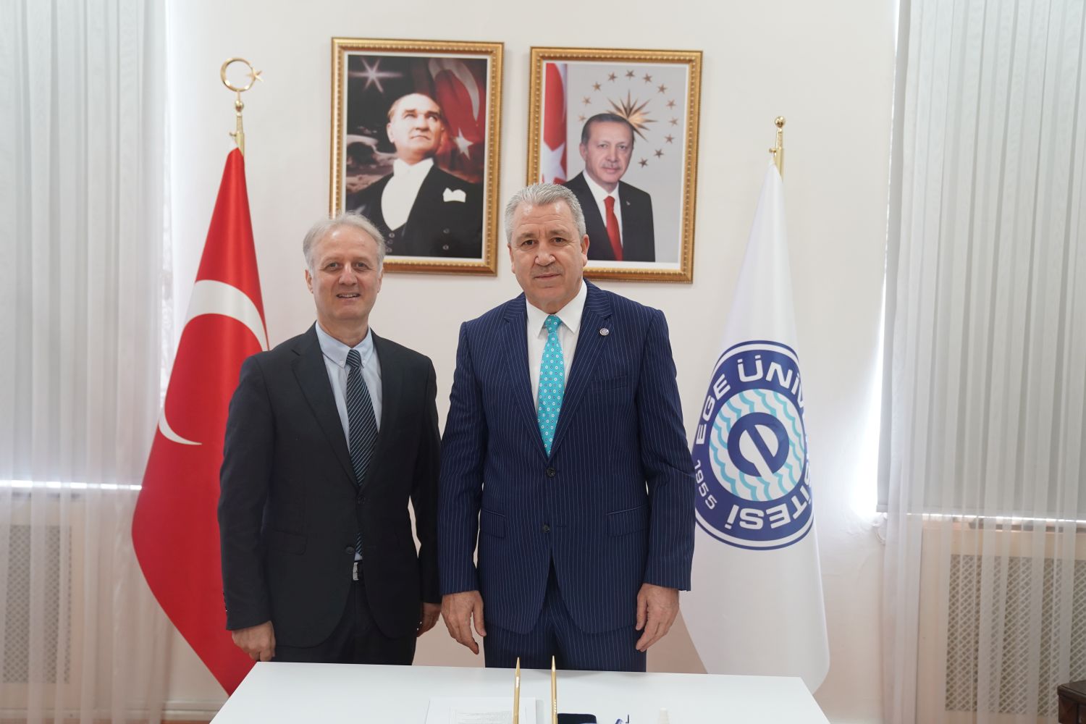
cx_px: 543
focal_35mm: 38
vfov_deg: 35.1
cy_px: 362
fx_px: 1146
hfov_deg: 50.7
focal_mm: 38
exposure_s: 1/125
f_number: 3.2
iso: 1250
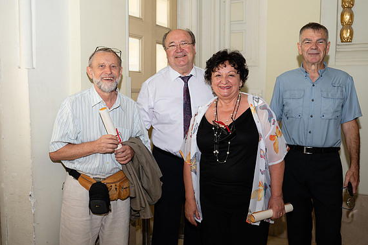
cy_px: 124
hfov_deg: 49.6
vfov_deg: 34.2
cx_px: 186
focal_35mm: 39
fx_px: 398
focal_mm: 35
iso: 1250
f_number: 5
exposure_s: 1/200
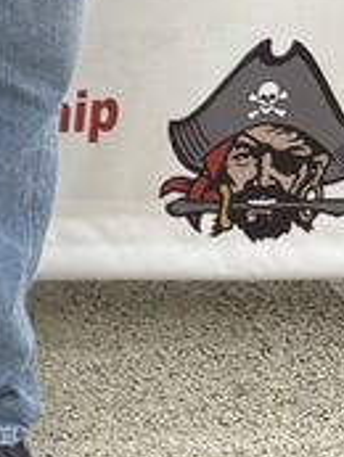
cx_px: -490
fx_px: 1879
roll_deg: -0.1
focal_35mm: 142
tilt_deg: -12.5
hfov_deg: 9.3
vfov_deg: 12.7
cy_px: -357
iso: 160
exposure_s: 1/60
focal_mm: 6.76
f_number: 1.78
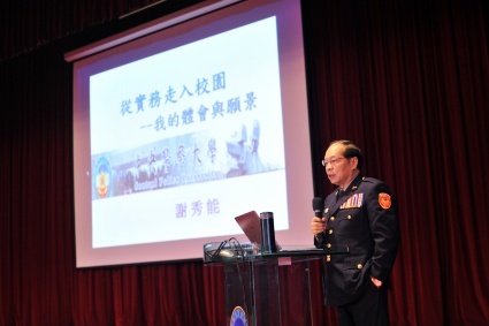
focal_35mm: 50
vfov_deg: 27.0
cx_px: 244
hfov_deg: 39.6
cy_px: 163
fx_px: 679
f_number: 5
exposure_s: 1/30
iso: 1000
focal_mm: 50
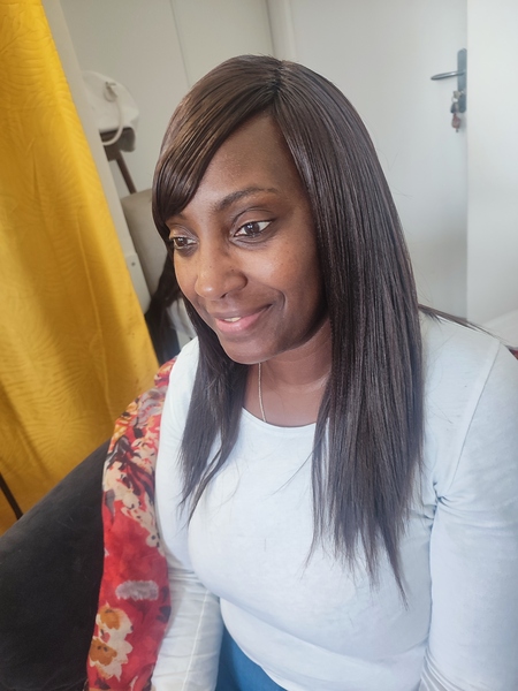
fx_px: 479
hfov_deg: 56.8
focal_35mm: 24
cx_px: 259
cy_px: 346
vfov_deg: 71.6
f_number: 1.89
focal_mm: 5.89
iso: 490
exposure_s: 1/20
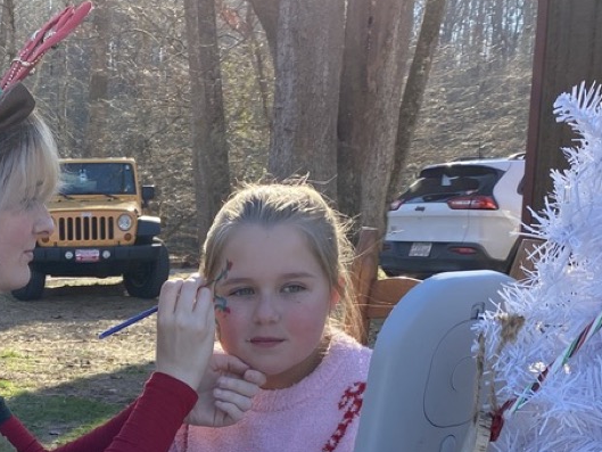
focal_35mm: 59
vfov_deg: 23.2
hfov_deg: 31.3
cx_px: 74
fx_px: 1026
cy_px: 504
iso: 32
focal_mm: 4.25
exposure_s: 1/554
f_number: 1.8
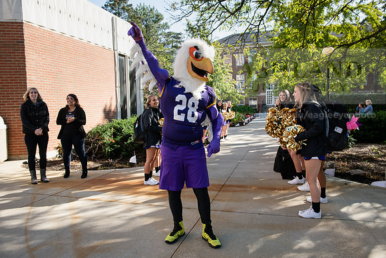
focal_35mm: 29
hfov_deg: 63.6
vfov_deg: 45.0
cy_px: 129
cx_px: 193
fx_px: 311
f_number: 5.6
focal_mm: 29
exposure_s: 1/640
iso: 400
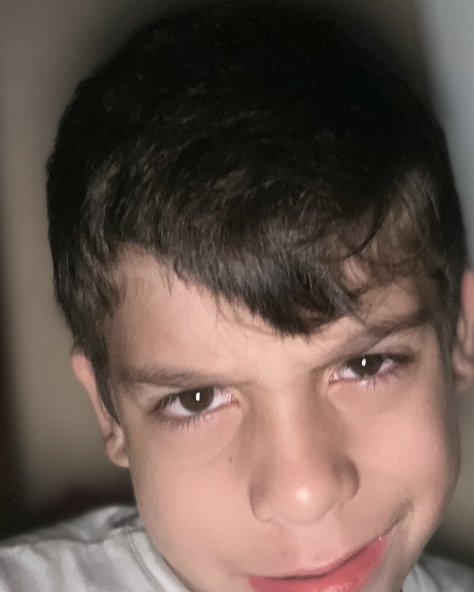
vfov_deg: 41.0
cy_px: 239
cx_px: 325
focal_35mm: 45
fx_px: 789
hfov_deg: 33.1
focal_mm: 2.69
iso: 200
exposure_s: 1/30
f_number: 1.9
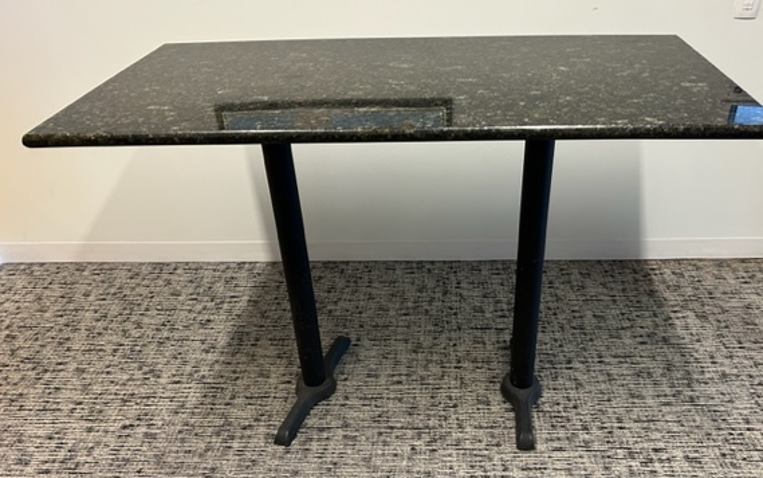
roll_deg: +3.0
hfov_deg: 61.1
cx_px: 418
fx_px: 645
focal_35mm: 31
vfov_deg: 40.6
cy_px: 246
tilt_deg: -30.3
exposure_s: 1/60
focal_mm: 5.7
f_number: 1.5
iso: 250
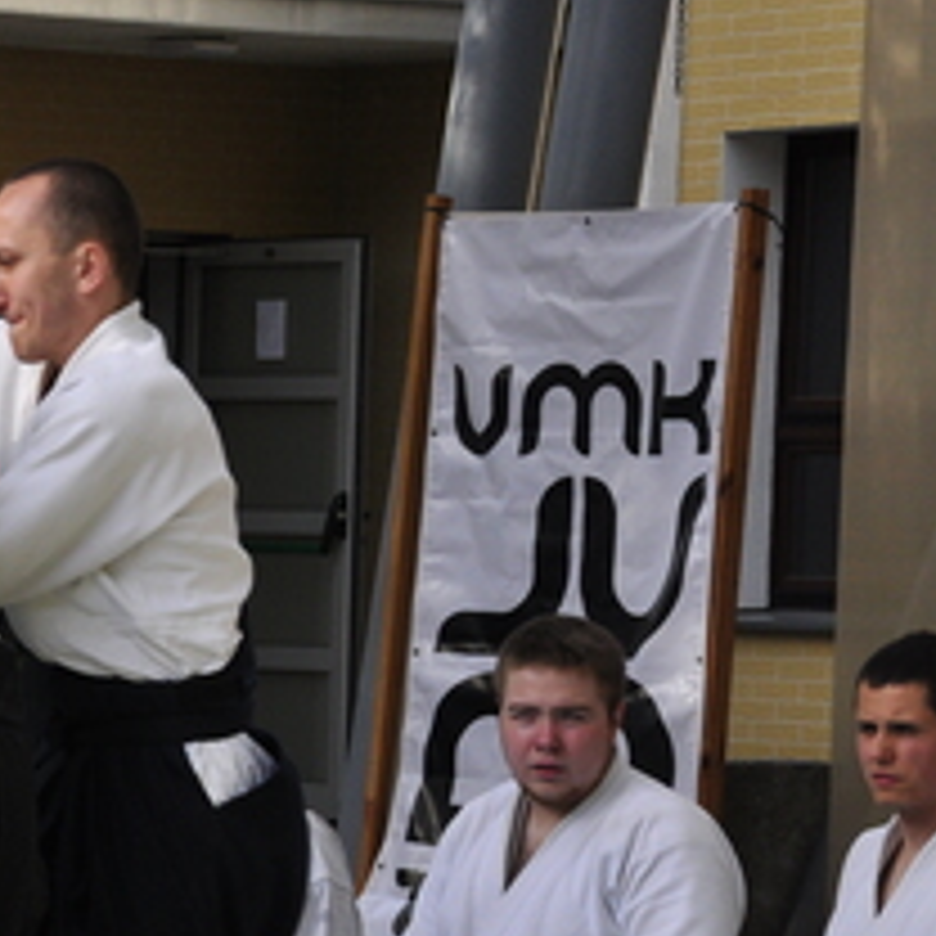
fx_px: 7434
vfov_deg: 7.2
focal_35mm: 243
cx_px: -256
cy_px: 592
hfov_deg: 7.1
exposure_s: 1/250
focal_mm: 62
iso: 400
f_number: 13
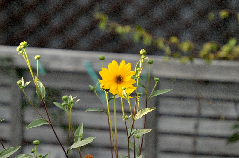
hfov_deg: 4.1
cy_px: 79
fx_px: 3315
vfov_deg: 2.7
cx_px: 120
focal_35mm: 500
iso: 1600
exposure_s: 1/1000
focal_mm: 500
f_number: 6.3
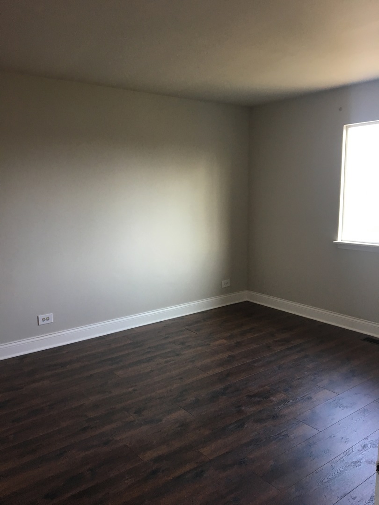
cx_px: 190
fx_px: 423
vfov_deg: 61.7
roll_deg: +1.1
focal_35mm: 29
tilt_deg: -9.4
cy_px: 252
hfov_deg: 48.2
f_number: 2.2
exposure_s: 1/33
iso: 64
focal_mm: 4.15
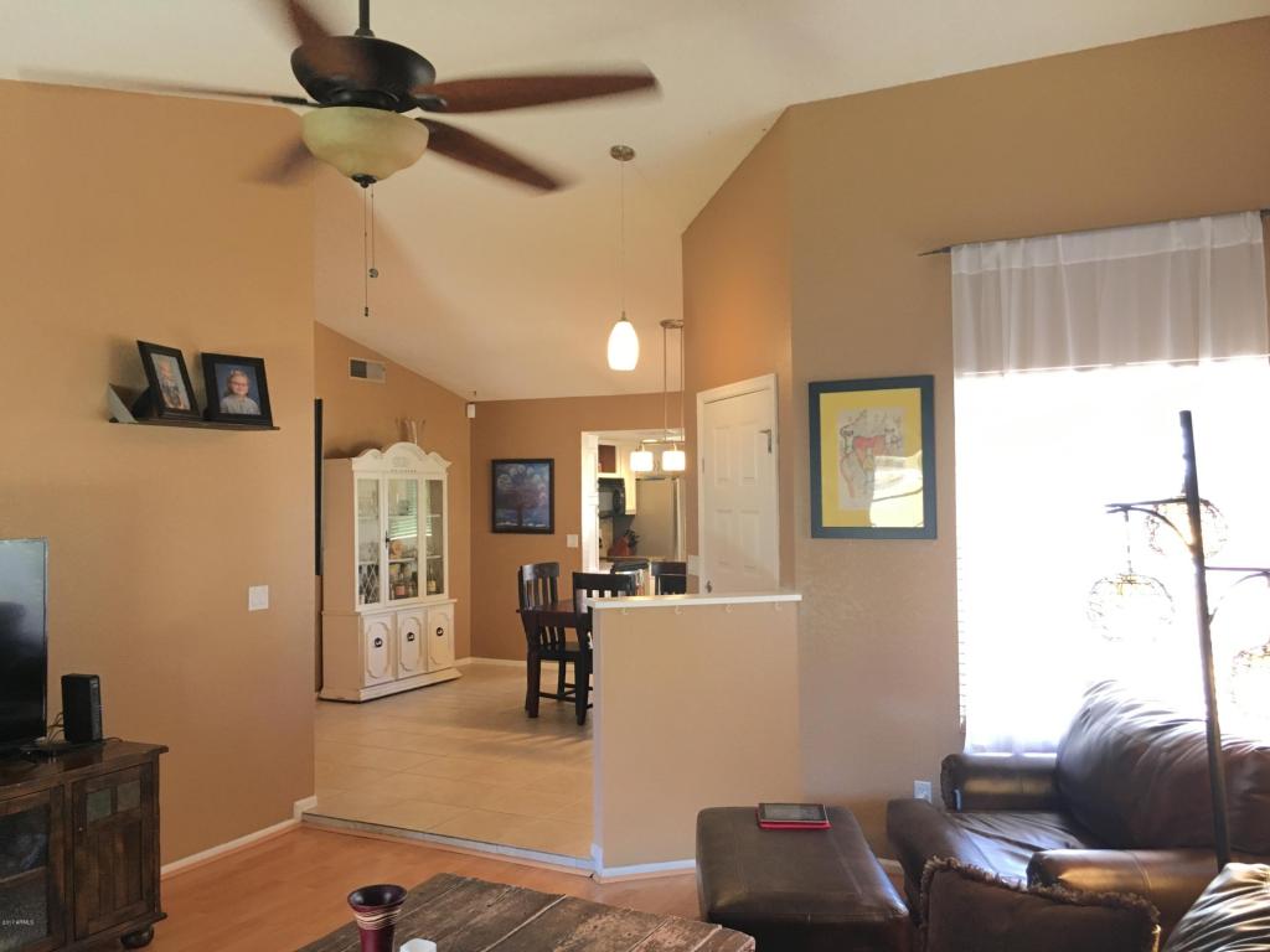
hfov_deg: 61.7
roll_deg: -0.2
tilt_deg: +0.5
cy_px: 476
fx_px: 1064
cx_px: 635
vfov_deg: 48.2
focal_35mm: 29
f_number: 2.2
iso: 125
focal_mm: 4.15
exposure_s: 1/30
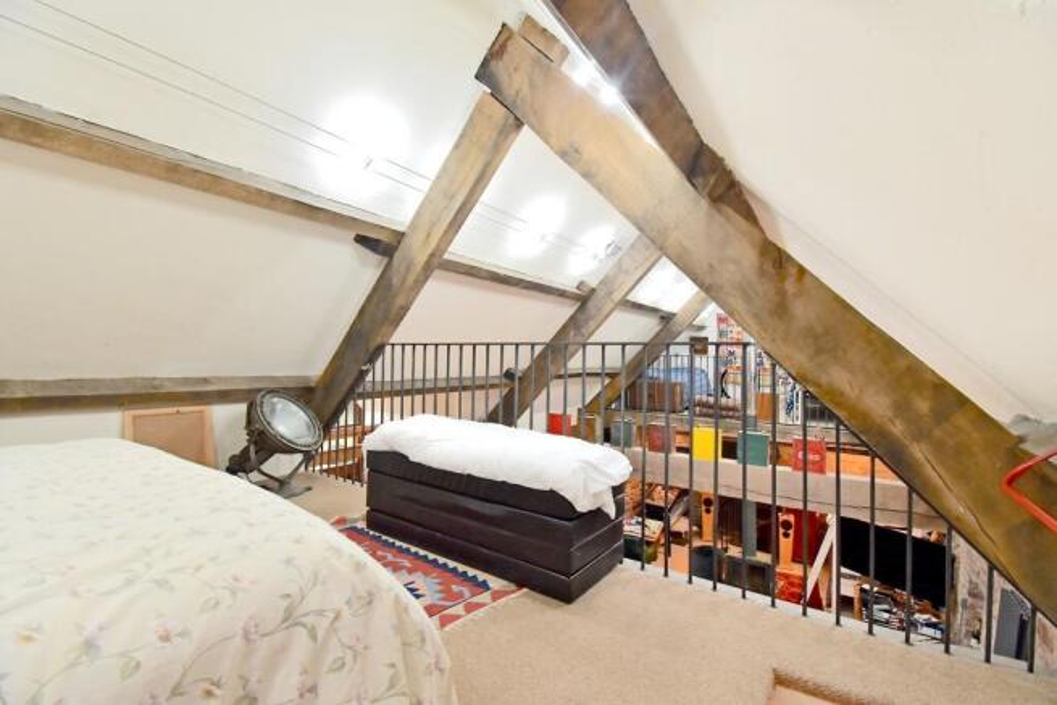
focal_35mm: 15
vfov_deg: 77.4
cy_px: 352
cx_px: 528
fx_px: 440
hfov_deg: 100.4
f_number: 9
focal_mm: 10
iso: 800
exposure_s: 1/6
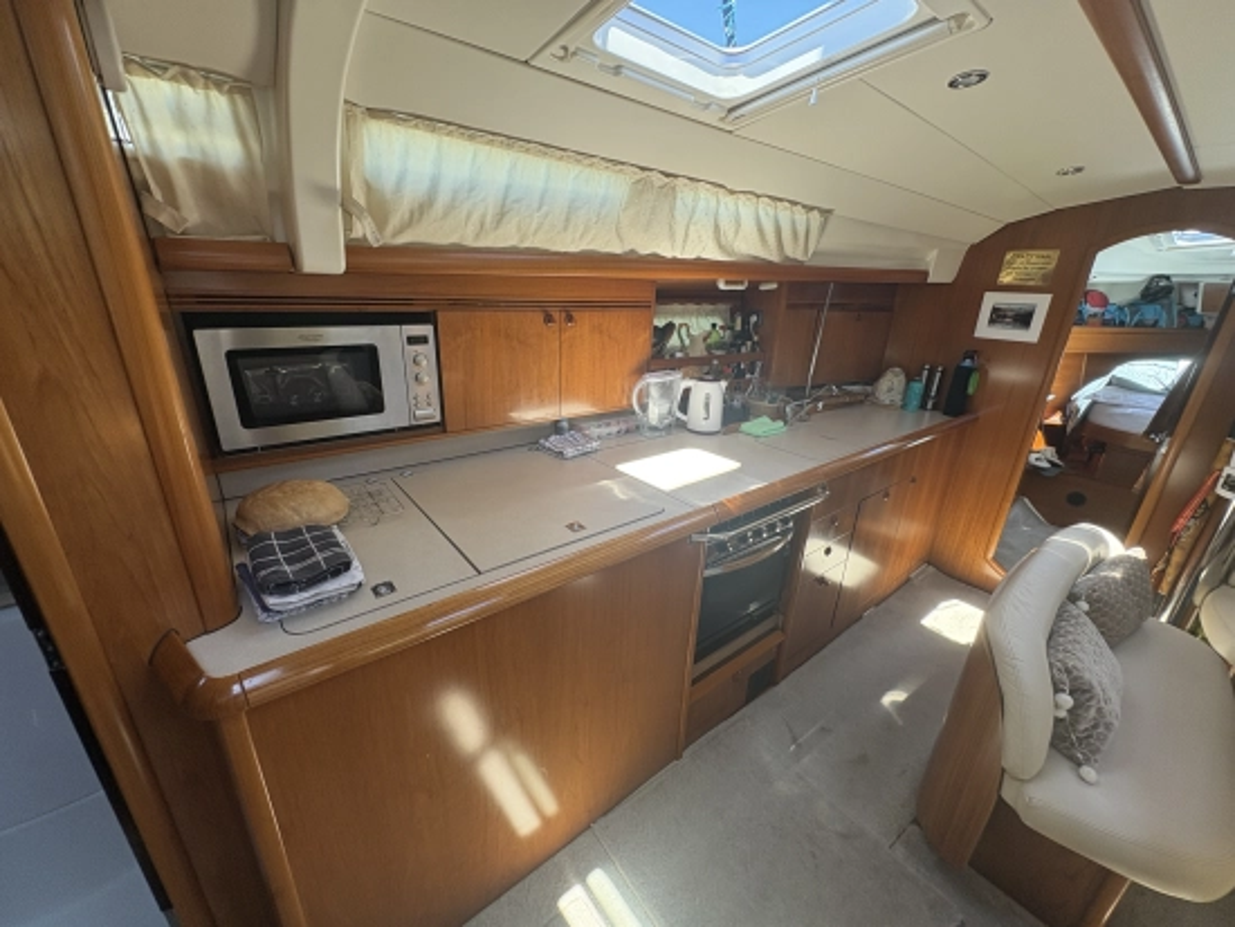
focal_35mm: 14
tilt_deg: -21.0
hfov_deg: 102.0
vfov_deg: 85.7
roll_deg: -2.9
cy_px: 464
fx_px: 500
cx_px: 618
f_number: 2.2
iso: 80
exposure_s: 1/137
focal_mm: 2.22
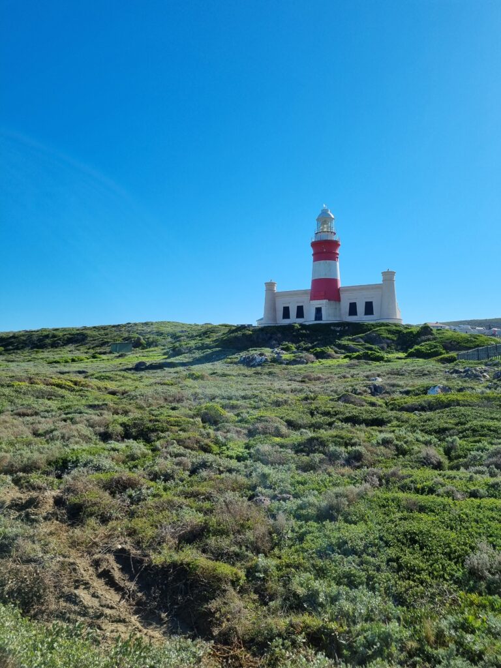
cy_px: 334
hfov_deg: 53.1
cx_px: 250
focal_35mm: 26
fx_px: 502
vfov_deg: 67.3
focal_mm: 5.4
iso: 50
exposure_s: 1/3232
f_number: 1.8
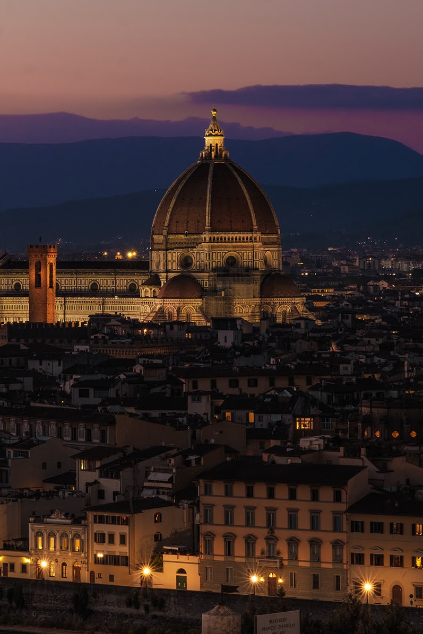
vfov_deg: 13.0
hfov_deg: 8.7
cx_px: 92
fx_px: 2785
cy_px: 317
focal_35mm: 158
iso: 250
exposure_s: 8
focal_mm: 70
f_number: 14
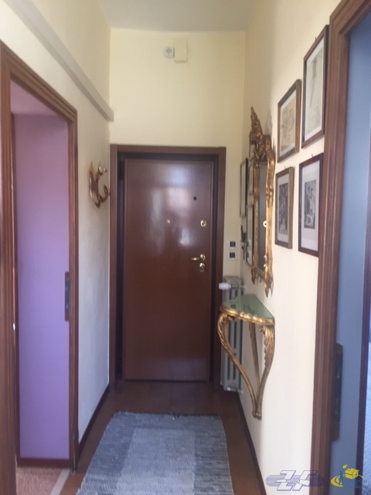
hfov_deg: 48.2
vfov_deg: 61.7
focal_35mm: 29
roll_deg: -0.9
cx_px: 186
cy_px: 248
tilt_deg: -4.5
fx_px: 414
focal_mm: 4.15
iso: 80
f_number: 2.2
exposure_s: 1/33
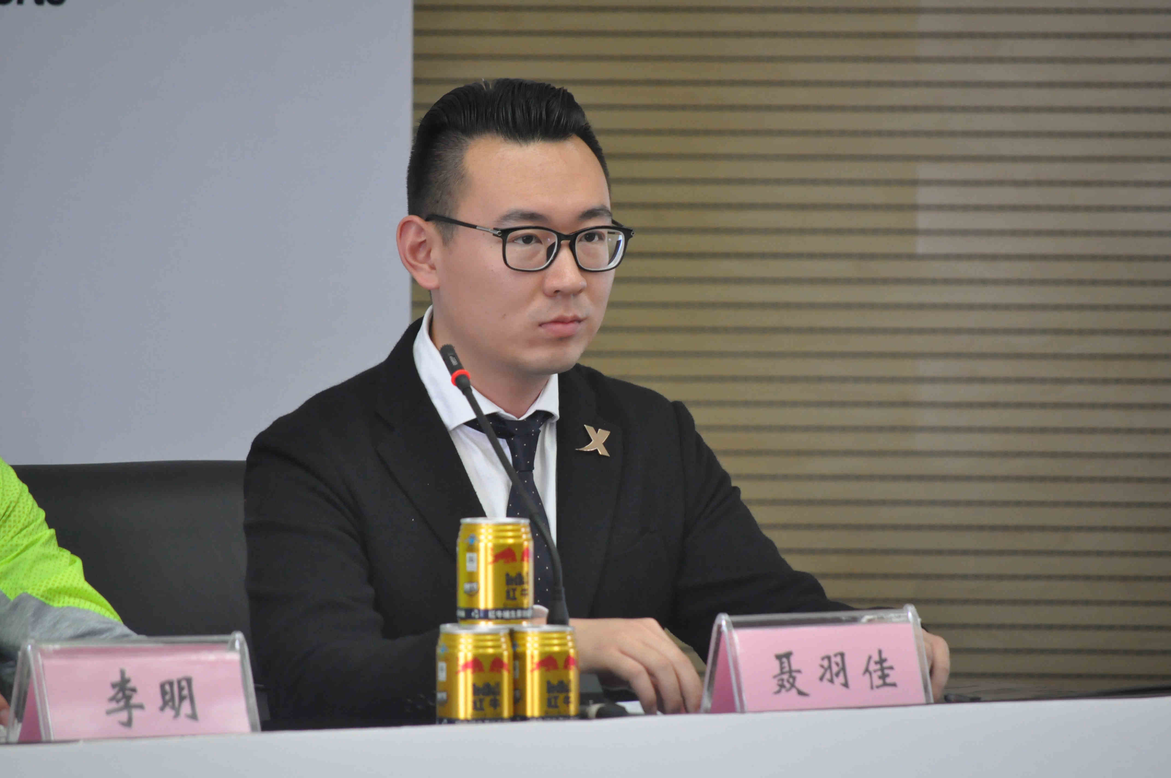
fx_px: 9259
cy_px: 389
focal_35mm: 285
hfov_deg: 7.2
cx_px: 586
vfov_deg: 4.8
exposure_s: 1/80
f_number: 5.6
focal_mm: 190
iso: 1600
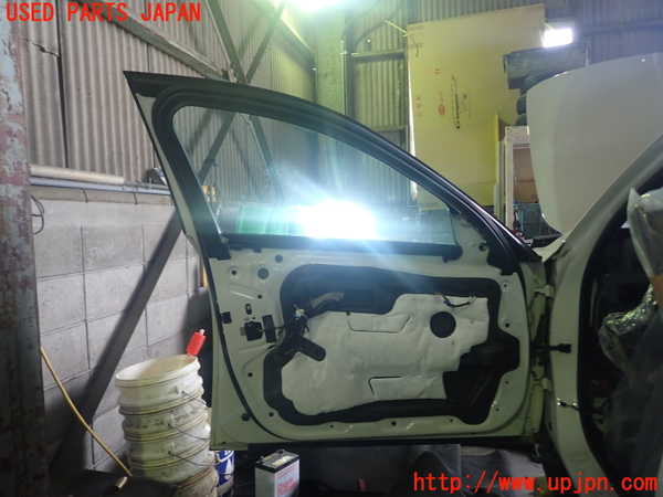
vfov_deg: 54.9
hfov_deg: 69.4
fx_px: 479
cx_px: 332
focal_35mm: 25
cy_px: 248
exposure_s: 1/40
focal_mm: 4.5
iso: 200
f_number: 2
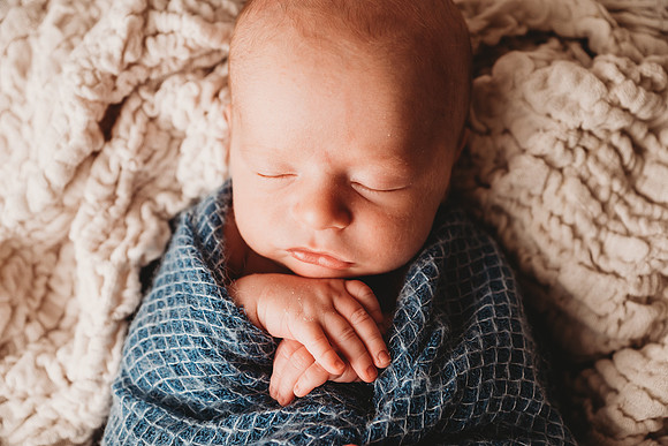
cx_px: 334
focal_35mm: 50
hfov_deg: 39.6
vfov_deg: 27.0
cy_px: 223
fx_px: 928
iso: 100
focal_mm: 50
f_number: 4
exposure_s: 1/160
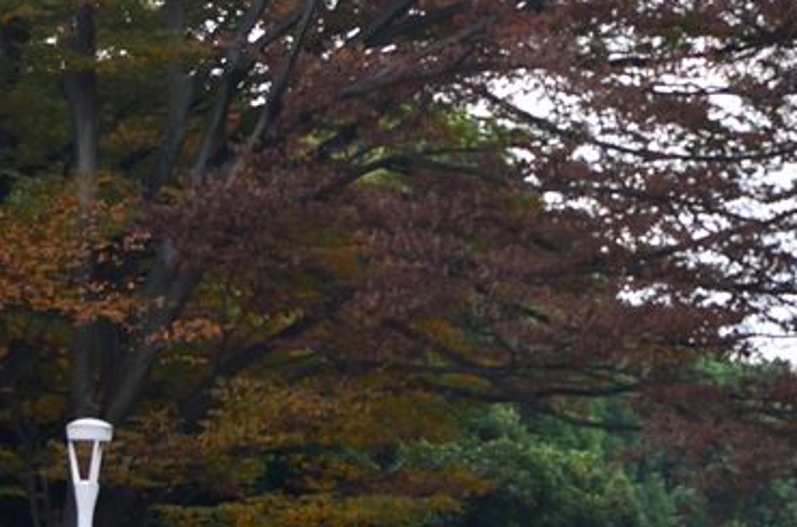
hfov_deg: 13.9
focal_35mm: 145
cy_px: 202
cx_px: 840
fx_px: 3212
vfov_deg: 9.4
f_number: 4
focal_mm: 35
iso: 200
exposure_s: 1/200
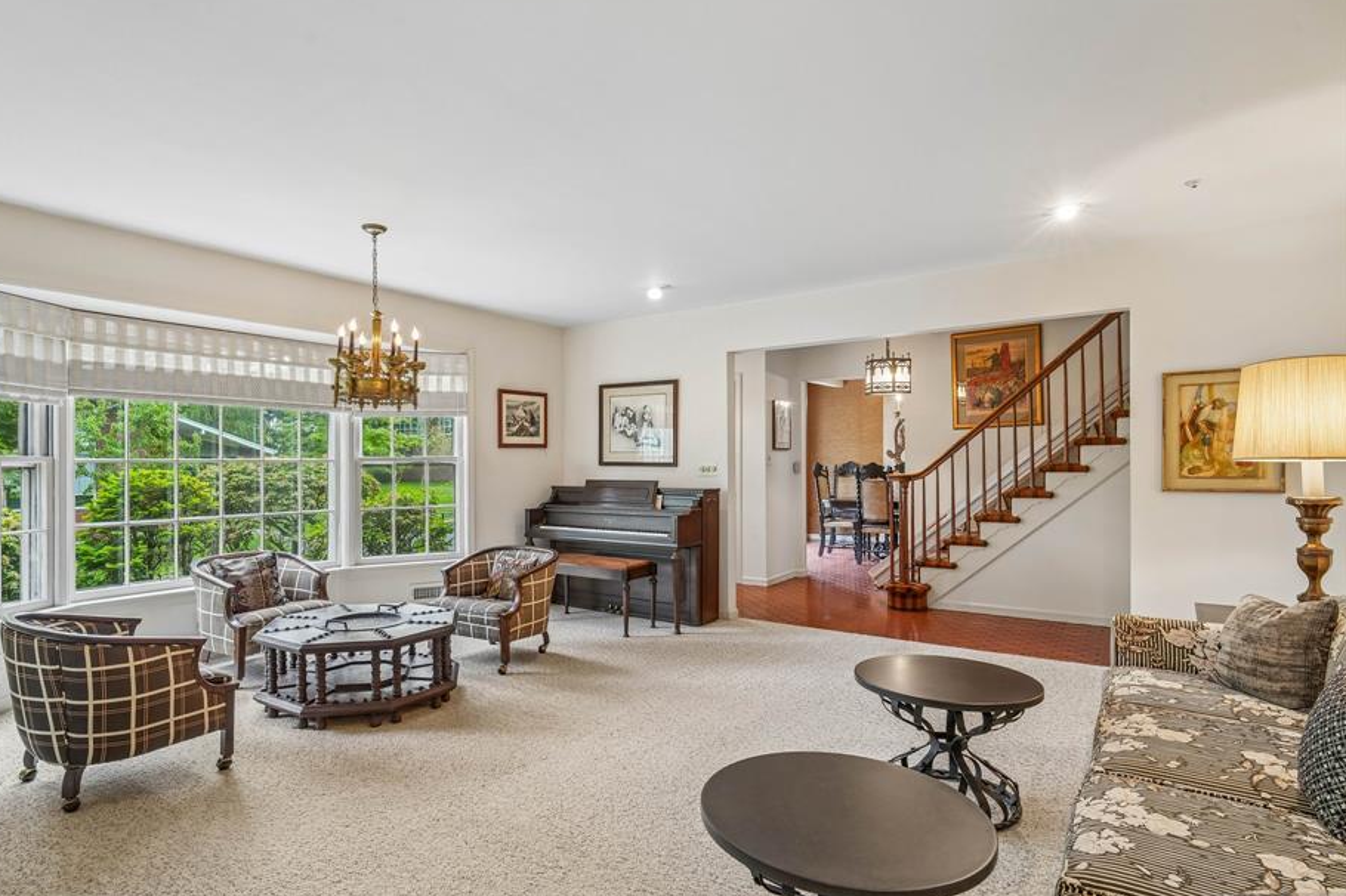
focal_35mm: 18
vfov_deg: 67.3
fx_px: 673
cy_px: 460
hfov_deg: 89.6
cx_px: 595
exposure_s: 1/13
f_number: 8
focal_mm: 16
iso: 400
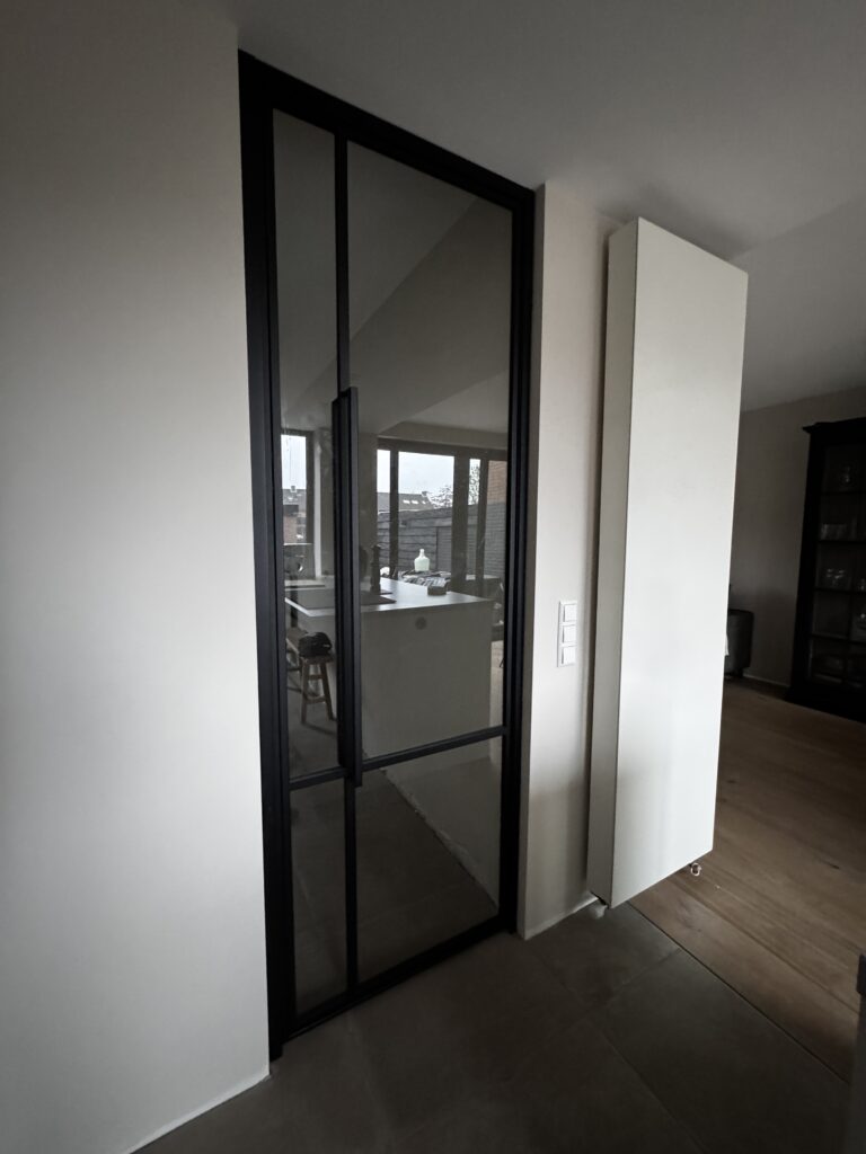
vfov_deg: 102.1
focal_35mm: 14
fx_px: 467
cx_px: 433
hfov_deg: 85.7
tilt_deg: -4.9
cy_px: 577
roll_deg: +0.1
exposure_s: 1/40
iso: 1250
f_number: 2.2
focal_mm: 2.22
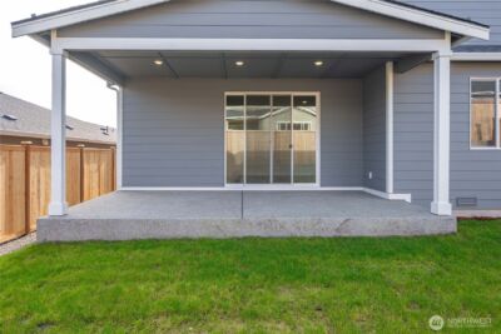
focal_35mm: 23
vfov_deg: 55.1
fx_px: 320
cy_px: 167
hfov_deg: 76.1
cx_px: 250
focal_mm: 23
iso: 100
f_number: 7.1
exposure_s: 1/30
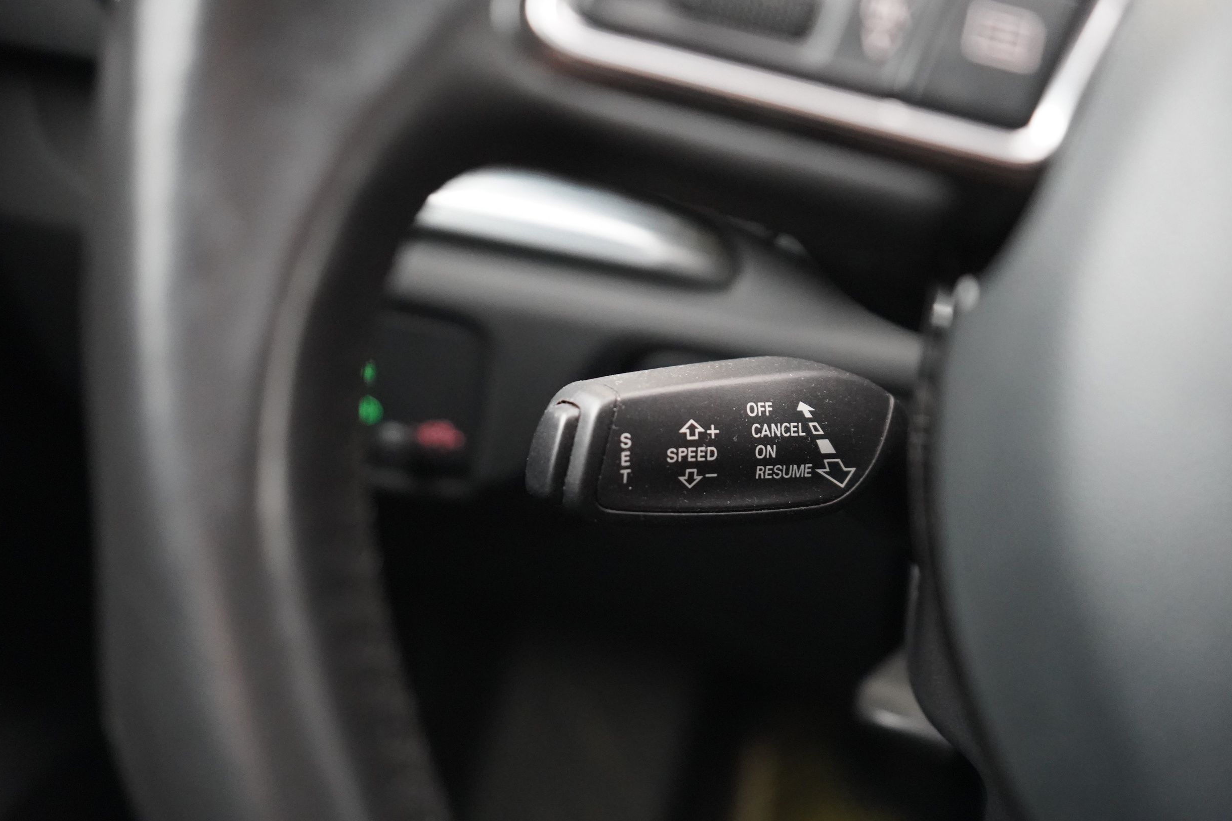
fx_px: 1540
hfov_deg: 43.6
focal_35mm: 45
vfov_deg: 29.9
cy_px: 402
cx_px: 619
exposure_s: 1/25
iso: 12800
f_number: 4.5
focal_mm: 44
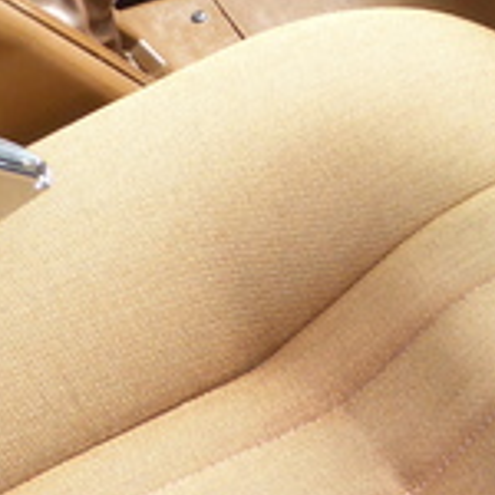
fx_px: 2669
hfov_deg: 10.2
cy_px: -284
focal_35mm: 165
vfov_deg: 10.2
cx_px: 808
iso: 125
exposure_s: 1/60
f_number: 3.7
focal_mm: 6.1
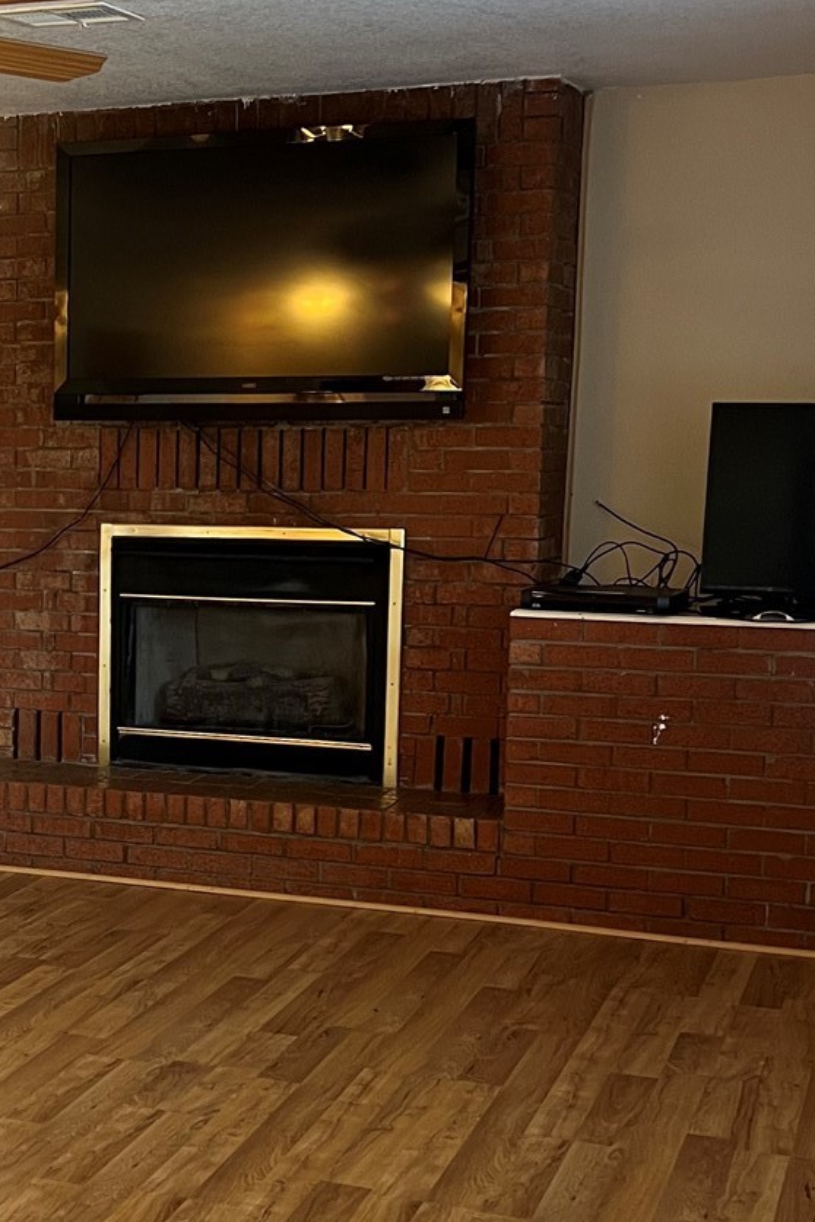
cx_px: -10
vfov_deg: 32.3
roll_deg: -0.9
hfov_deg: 21.1
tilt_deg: -10.1
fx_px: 2105
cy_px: 733
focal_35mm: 62
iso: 250
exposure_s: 1/60
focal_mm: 5.7
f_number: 1.5
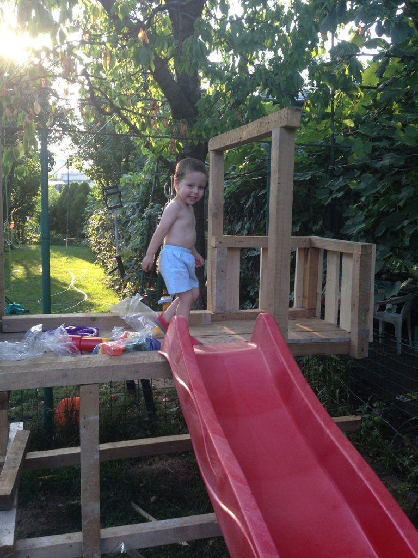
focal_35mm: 33
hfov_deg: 42.9
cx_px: 209
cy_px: 279
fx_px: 531
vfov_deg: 55.4
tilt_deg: -5.0
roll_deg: -0.4
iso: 64
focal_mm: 4.12
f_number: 2.4
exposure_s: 1/120
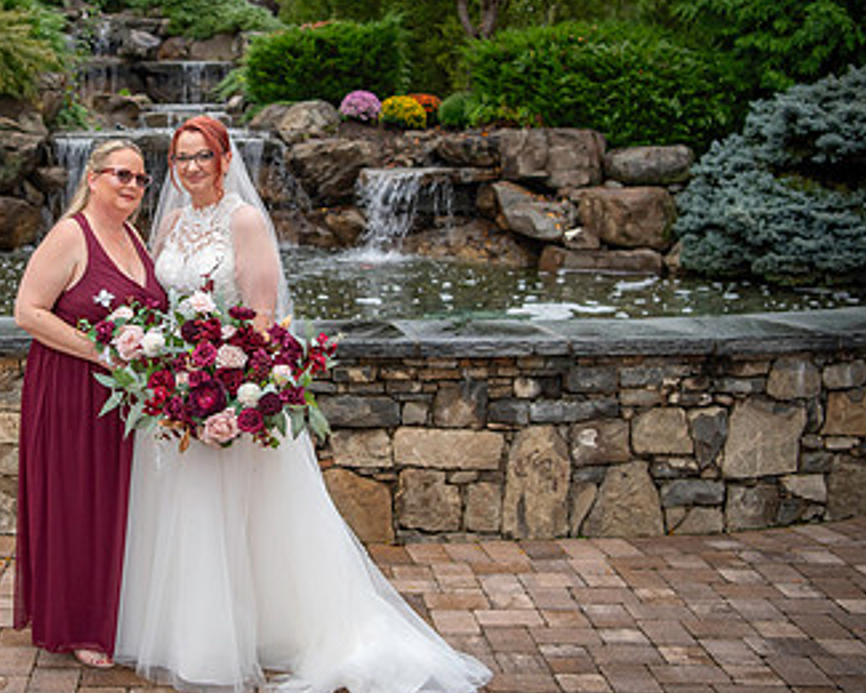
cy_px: 261
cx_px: 195
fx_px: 1461
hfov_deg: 32.3
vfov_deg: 26.6
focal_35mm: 57
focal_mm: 34
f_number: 2.8
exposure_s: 1/1600
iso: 1000
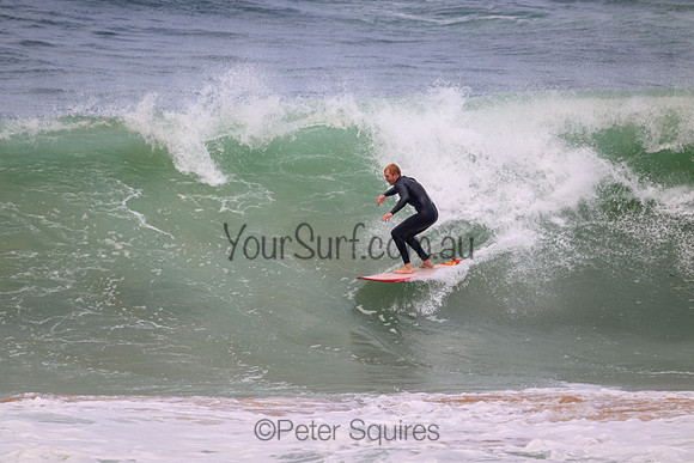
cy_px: 232
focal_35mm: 800
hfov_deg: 2.6
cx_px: 347
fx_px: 15425
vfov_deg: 1.7
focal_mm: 800
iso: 900
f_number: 11
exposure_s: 1/2000
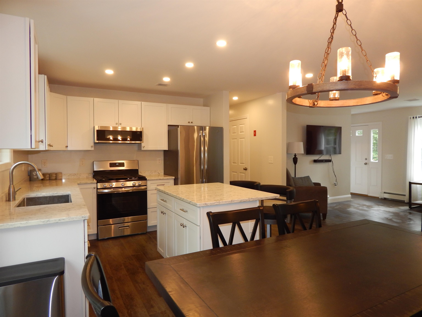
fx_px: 280
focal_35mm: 23
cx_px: 211
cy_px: 158
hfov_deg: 73.9
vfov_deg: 58.9
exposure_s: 1/30
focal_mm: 4
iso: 160
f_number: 3
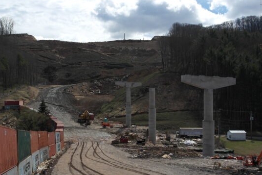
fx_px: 313
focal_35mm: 43
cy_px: 97
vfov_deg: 31.1
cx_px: 95
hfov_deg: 45.0
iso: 100
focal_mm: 20
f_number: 8
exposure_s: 1/400
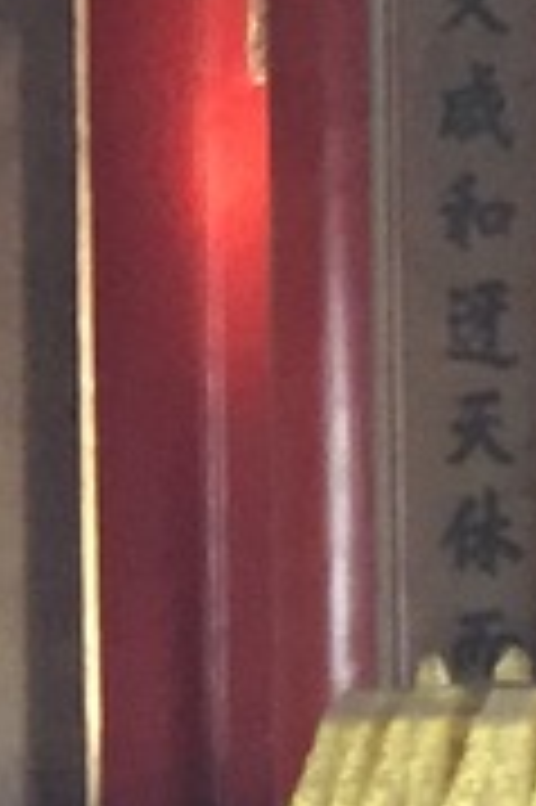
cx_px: -802
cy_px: 315
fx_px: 4520
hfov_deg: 6.4
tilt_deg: +4.9
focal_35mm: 202
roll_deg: +0.5
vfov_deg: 10.2
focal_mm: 4.15
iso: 250
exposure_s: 1/20
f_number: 2.2
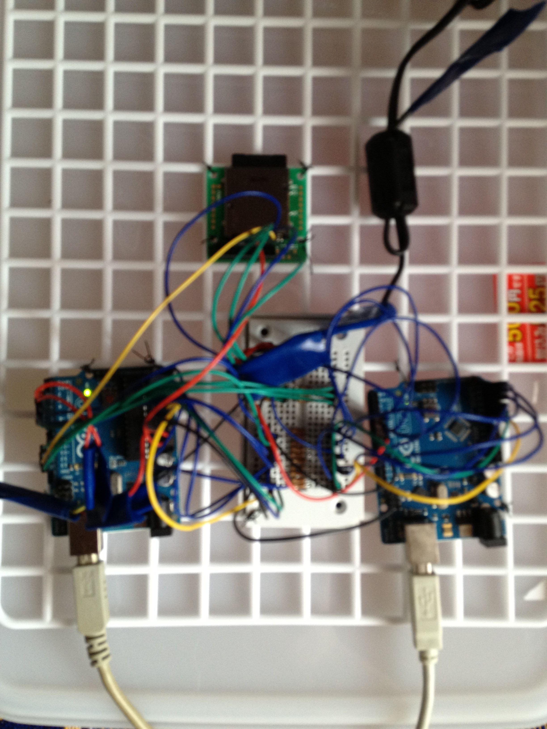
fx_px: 737
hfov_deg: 40.7
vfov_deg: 52.6
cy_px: 364
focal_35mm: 35
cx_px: 274
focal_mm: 4.28
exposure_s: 1/20
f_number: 2.4
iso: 125
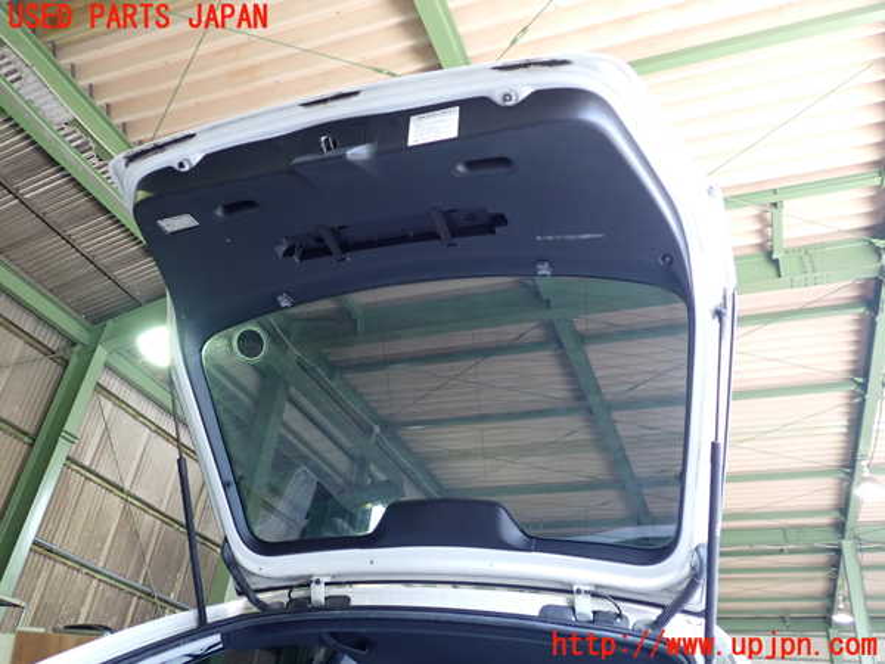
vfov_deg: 46.8
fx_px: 767
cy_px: 332
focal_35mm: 30
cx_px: 442
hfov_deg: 60.0
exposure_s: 1/30
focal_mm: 5.4
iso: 250
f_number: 2.3
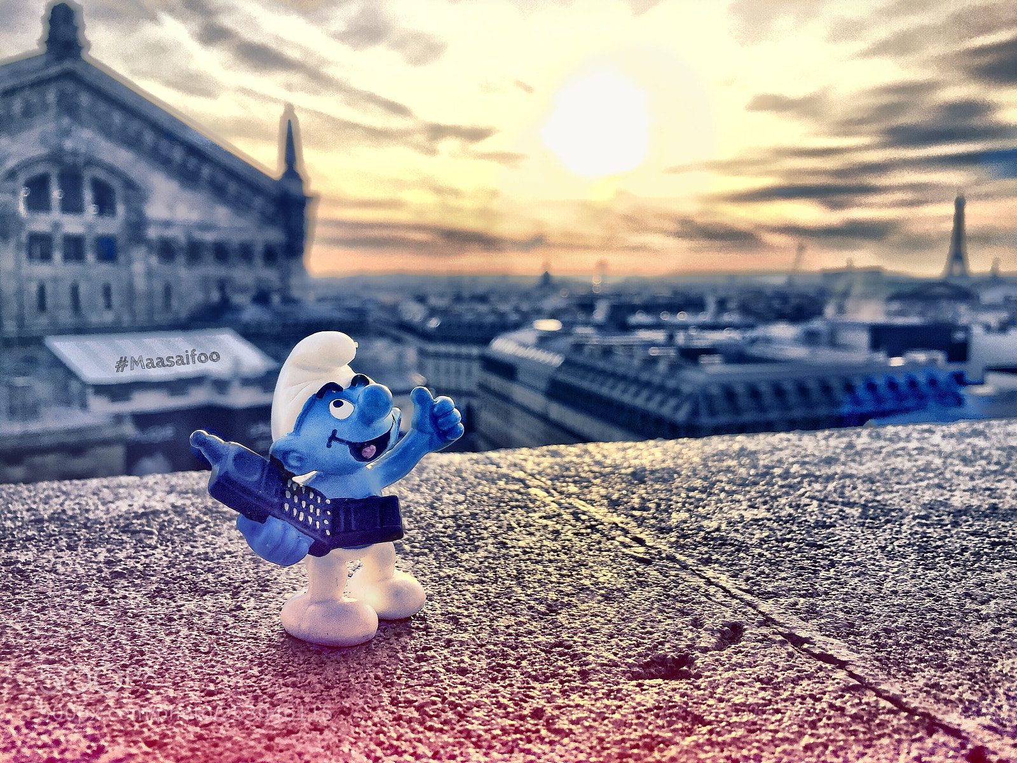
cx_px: 508
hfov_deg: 61.7
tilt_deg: -6.1
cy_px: 382
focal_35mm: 29
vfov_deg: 48.2
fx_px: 852
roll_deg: -0.9
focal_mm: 4.15
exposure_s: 1/989
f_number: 2.2
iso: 32
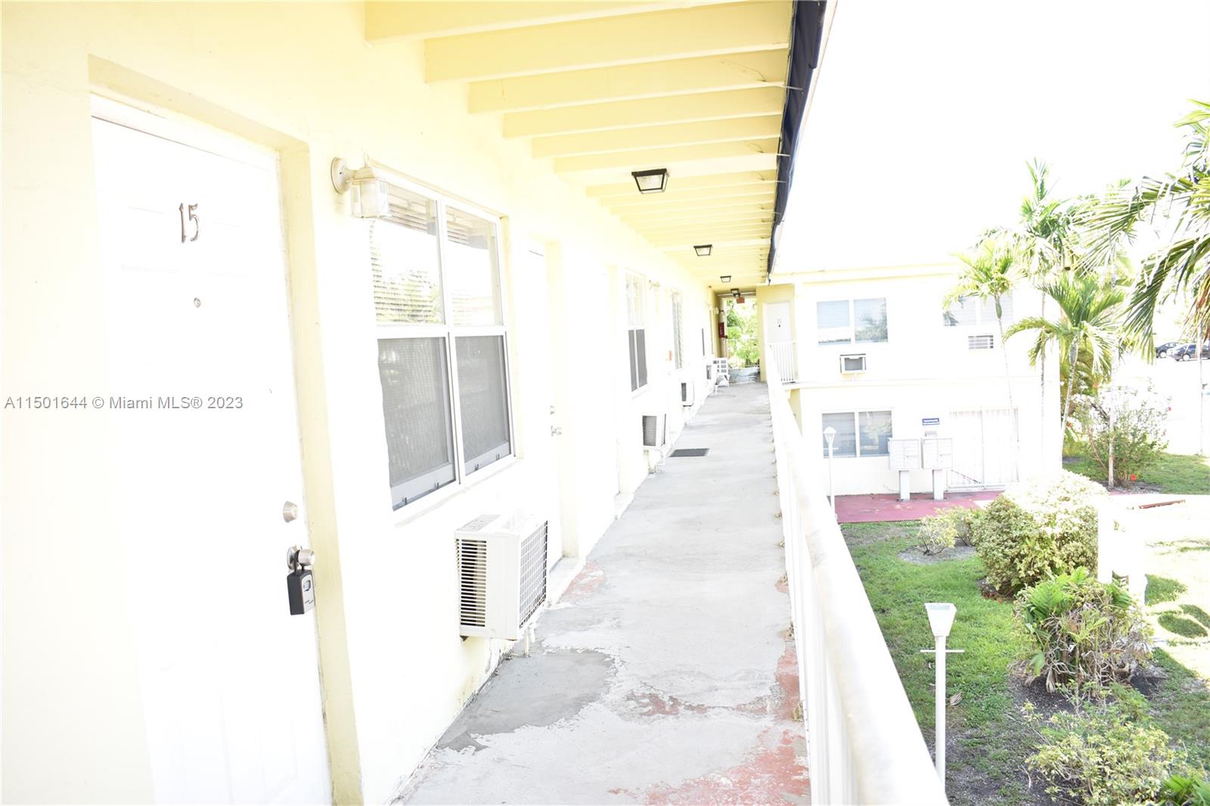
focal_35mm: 27
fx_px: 907
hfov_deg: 67.4
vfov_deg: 47.9
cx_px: 605
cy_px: 403
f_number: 3.5
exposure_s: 1/125
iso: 320
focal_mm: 18
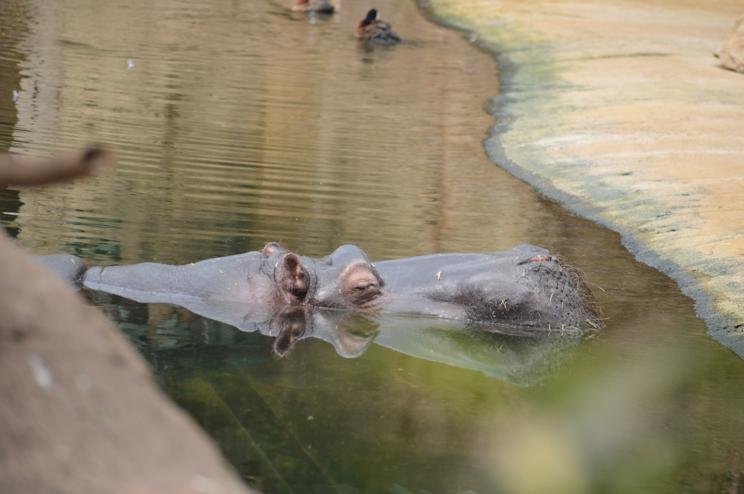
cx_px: 372
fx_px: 4336
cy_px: 247
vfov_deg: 6.5
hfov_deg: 9.8
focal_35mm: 210
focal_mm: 140
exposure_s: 1/500
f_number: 4.8
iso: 800
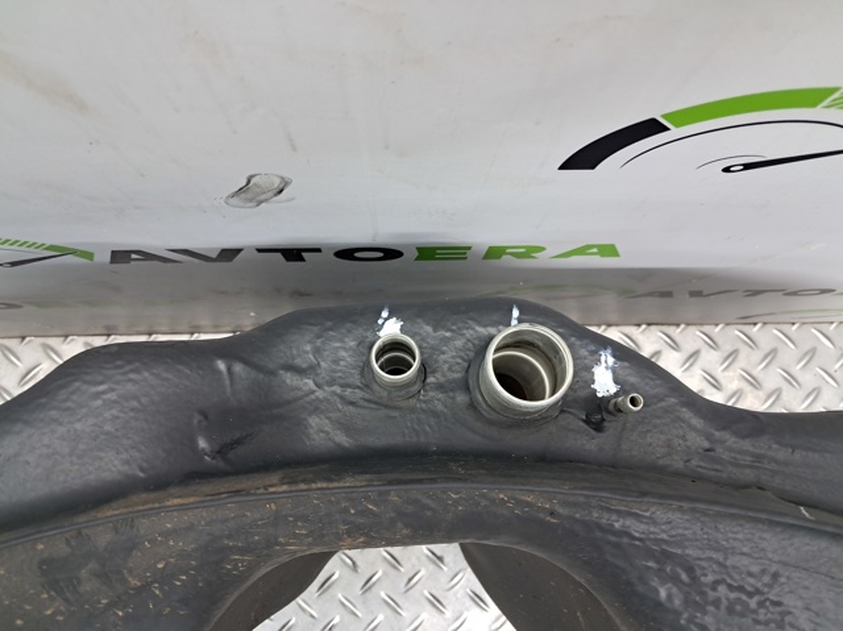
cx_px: 422
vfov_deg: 51.3
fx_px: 657
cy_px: 316
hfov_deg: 65.4
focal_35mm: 27
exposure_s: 1/50
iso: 250
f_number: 1.8
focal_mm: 4
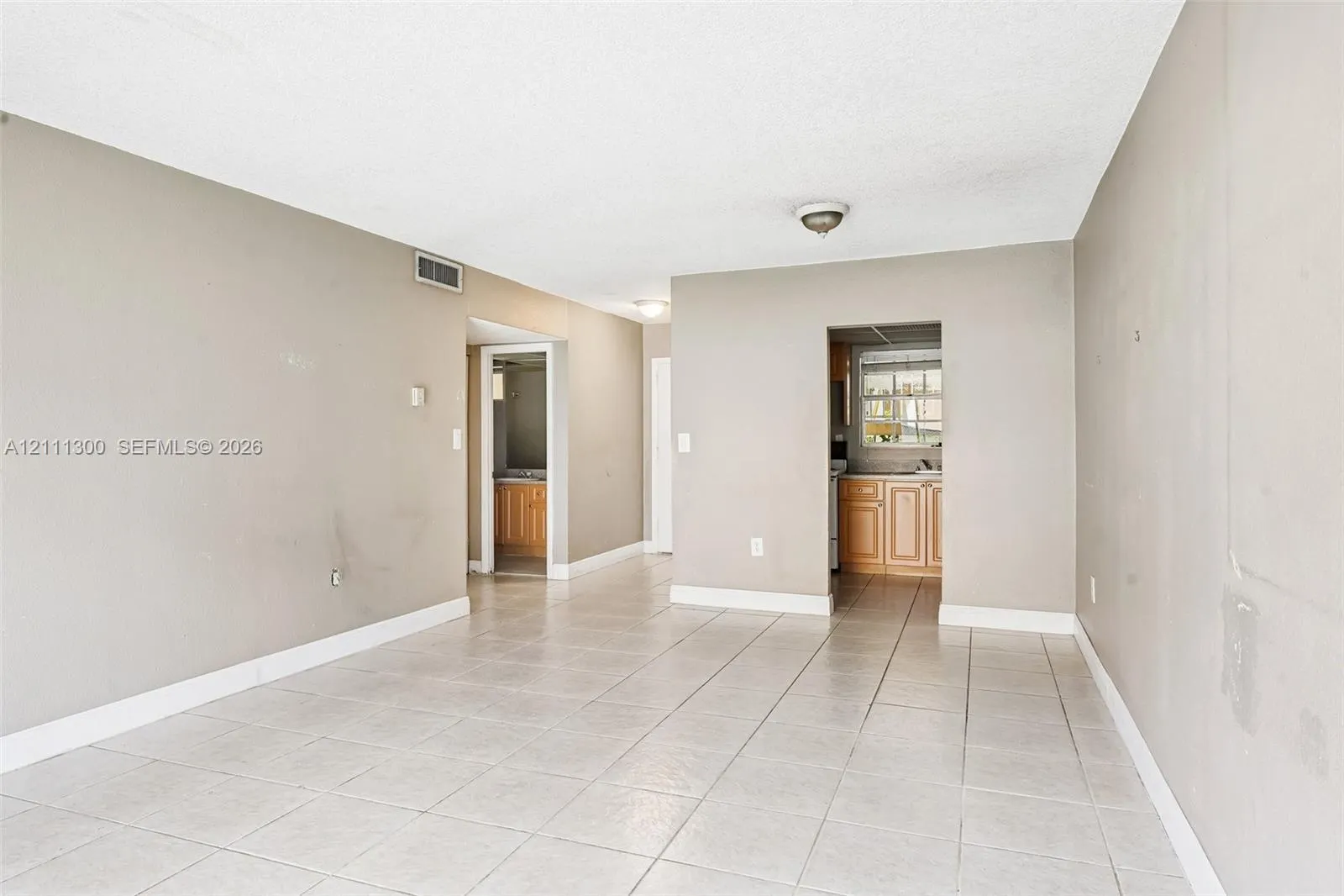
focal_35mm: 22
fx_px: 821
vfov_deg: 57.2
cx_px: 672
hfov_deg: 78.6
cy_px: 448
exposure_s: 1/13
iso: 400
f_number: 8
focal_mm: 22
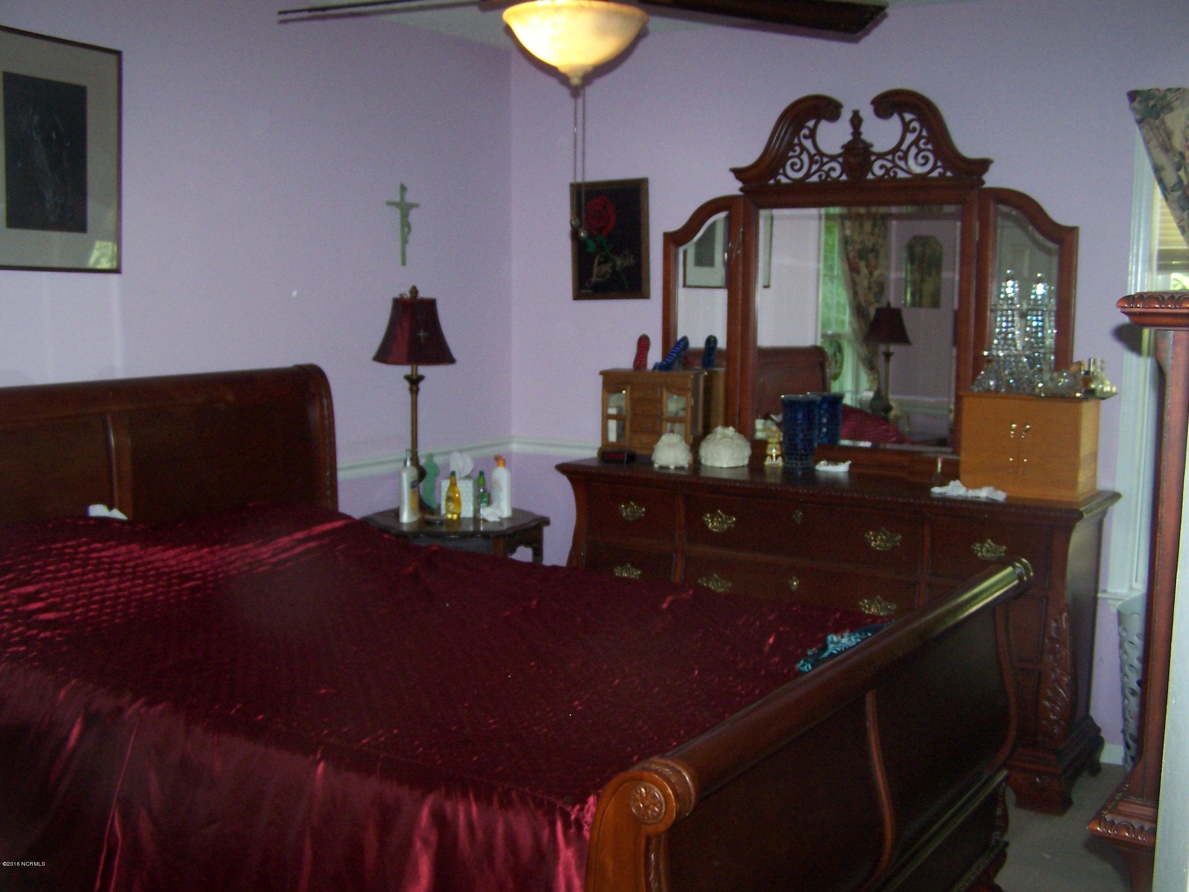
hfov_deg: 49.0
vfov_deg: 37.7
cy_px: 446
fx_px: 1305
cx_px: 594
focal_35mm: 38
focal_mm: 6.3
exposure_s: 1/60
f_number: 2.8
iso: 140
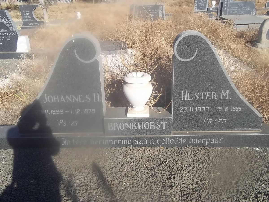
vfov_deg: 44.2
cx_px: 134
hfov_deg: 56.8
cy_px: 101
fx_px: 249
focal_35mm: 32
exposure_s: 1/320
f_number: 5.5
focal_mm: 5.7
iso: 80
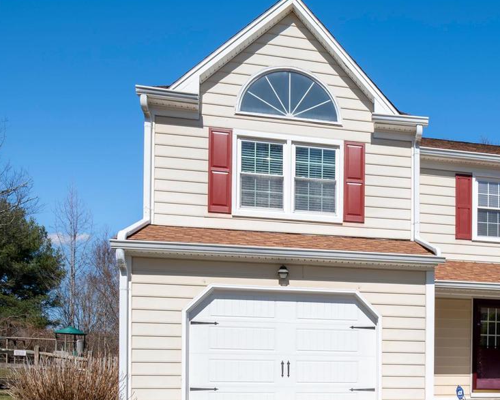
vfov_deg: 42.3
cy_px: 197
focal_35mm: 35
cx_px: 422
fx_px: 518
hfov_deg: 47.7
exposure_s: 1/200
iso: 200
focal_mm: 19
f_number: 16
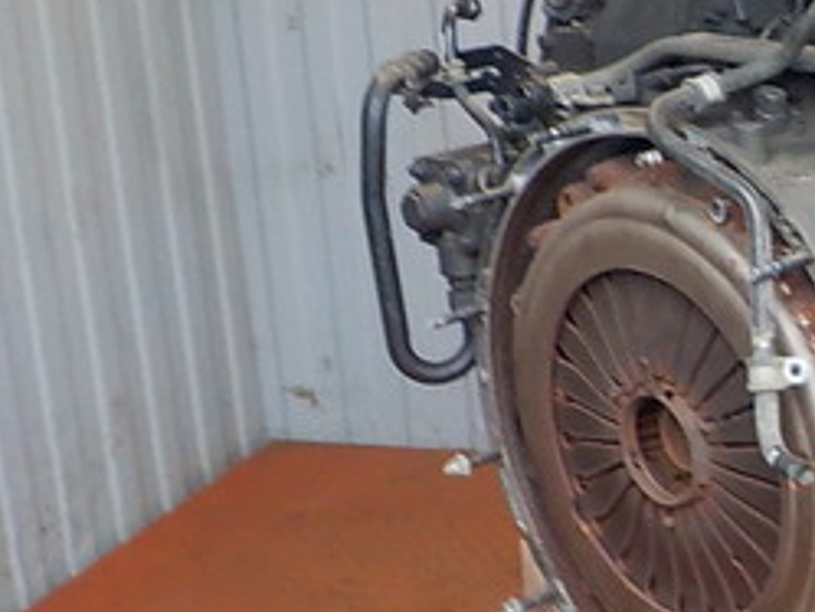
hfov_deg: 22.9
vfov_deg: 19.1
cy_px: 213
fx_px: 1814
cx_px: 1015
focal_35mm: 77
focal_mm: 4.1
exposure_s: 1/30
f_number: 3.3
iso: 250
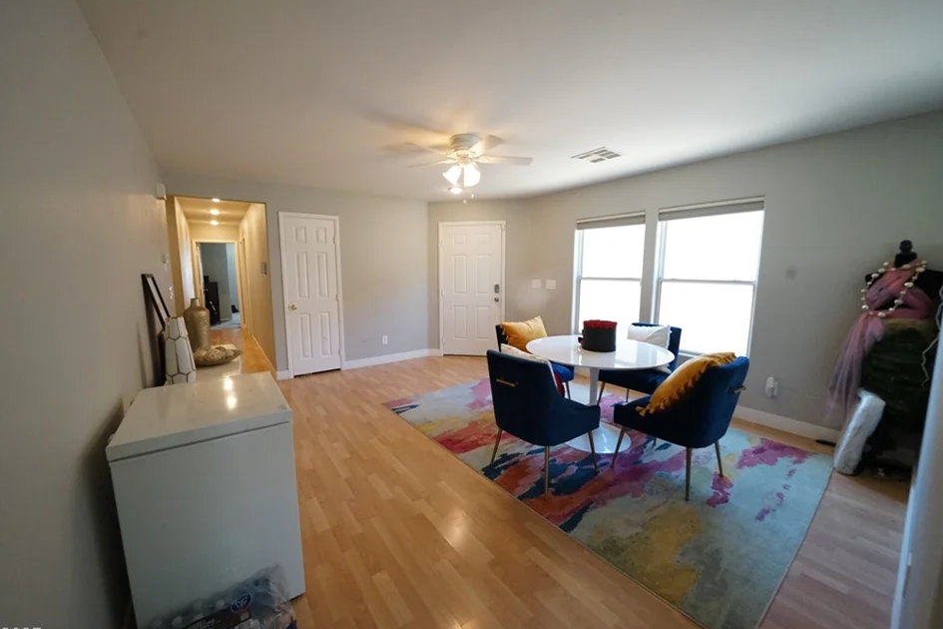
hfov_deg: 108.3
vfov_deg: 85.4
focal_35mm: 13
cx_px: 463
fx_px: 341
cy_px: 314
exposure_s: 1/125
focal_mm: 12
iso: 4000
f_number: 7.1
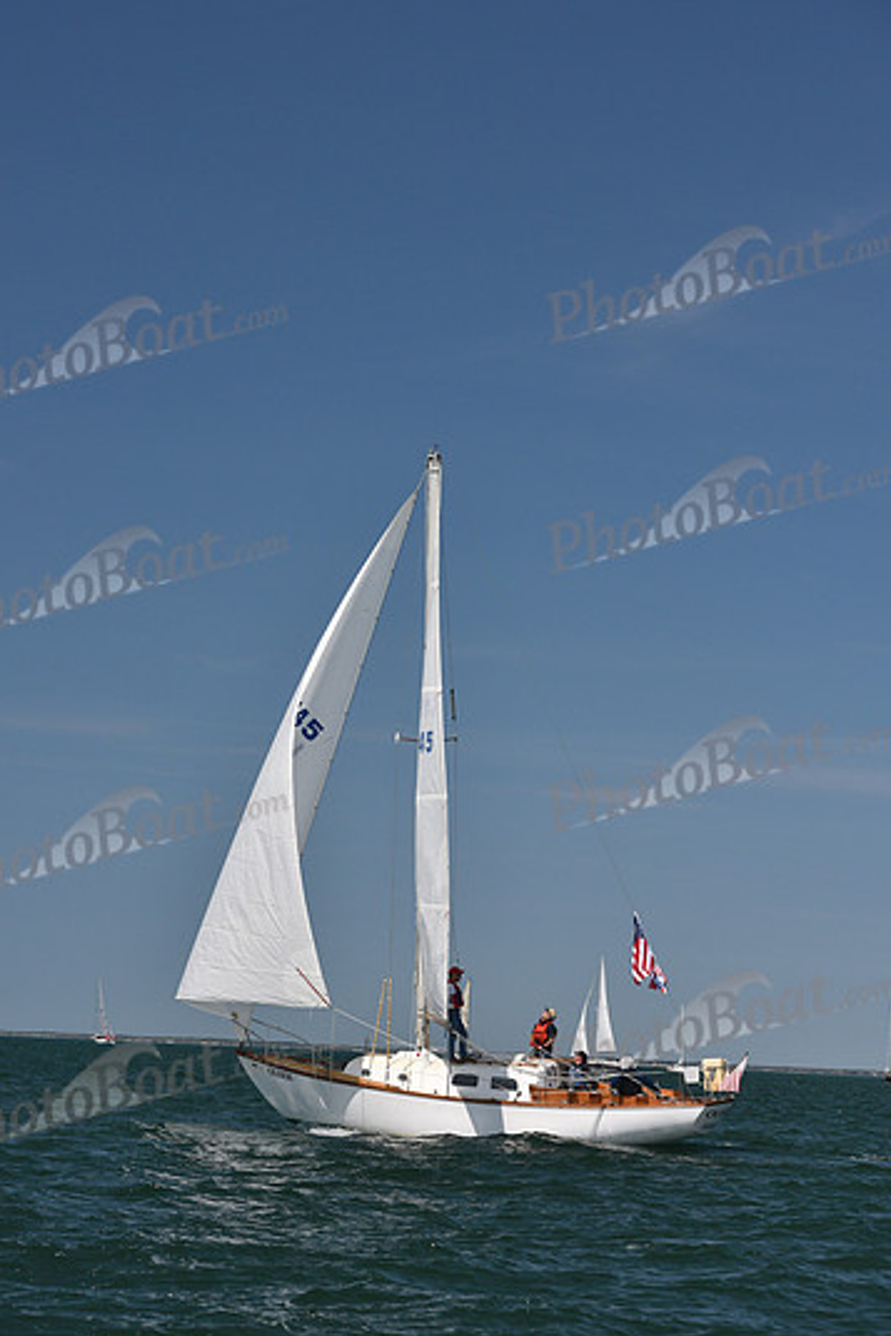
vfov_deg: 19.8
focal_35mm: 103
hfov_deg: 13.3
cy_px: 674
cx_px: 418
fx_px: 3821
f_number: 6.3
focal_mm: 95
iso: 320
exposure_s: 1/1000
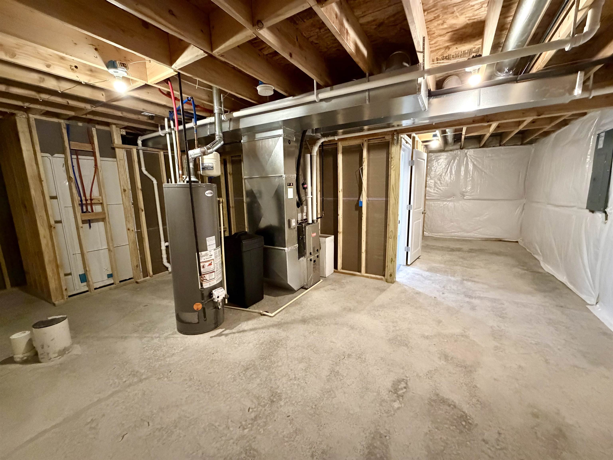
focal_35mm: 14
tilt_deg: -10.1
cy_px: 230
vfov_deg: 85.7
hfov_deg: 102.1
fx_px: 248
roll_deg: +1.6
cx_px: 306
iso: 1250
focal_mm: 2.22
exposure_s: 1/60
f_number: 2.2
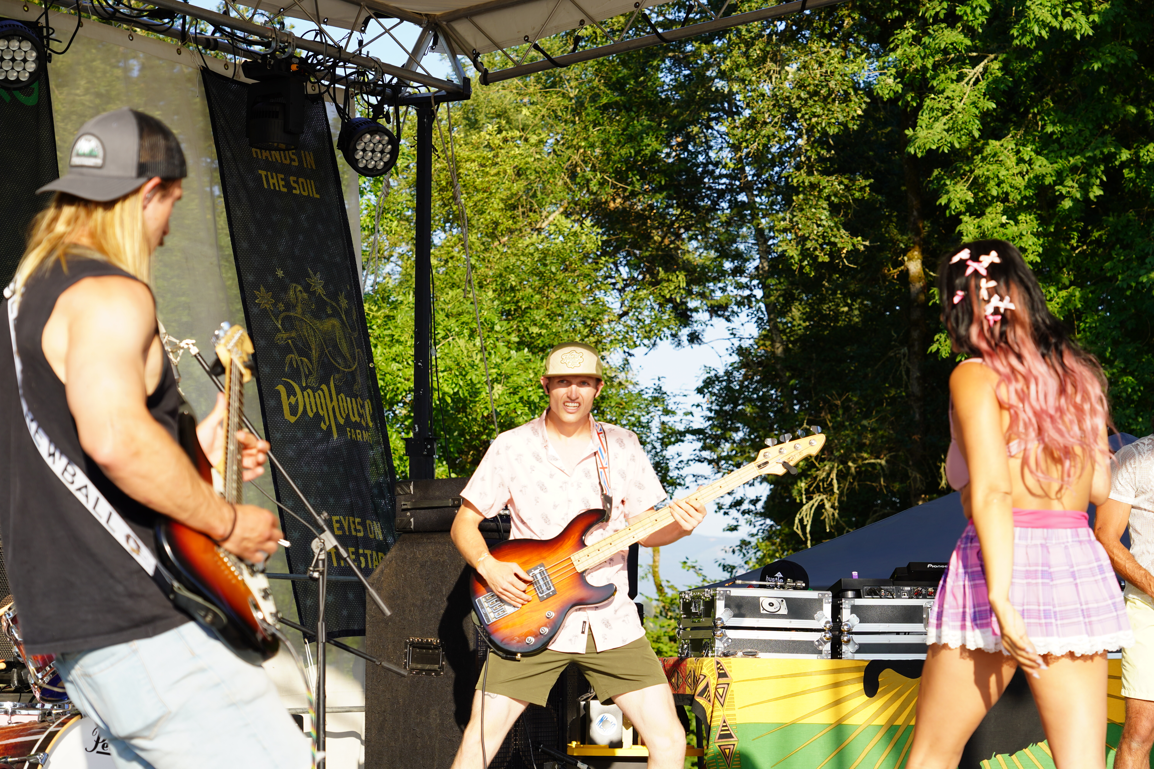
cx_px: 577
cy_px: 384
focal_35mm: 79
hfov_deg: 25.7
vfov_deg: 17.3
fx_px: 2532
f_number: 6.3
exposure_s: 1/160
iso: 100
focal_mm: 79
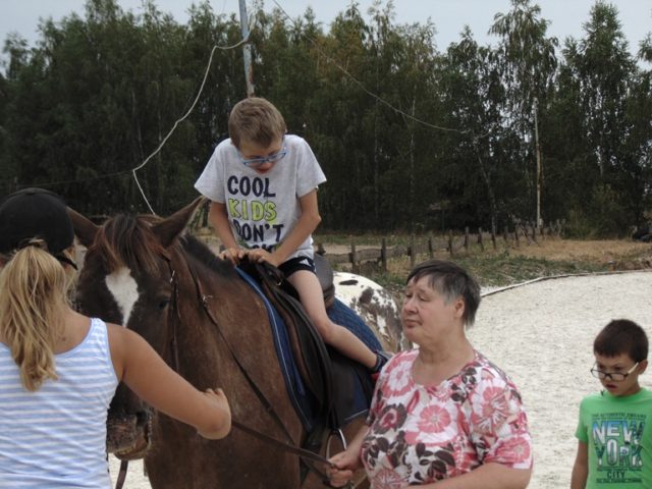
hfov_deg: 18.2
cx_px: 326
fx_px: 2034
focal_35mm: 108
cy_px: 244
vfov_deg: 13.7
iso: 80
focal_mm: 19.4
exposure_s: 1/500
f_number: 3.9
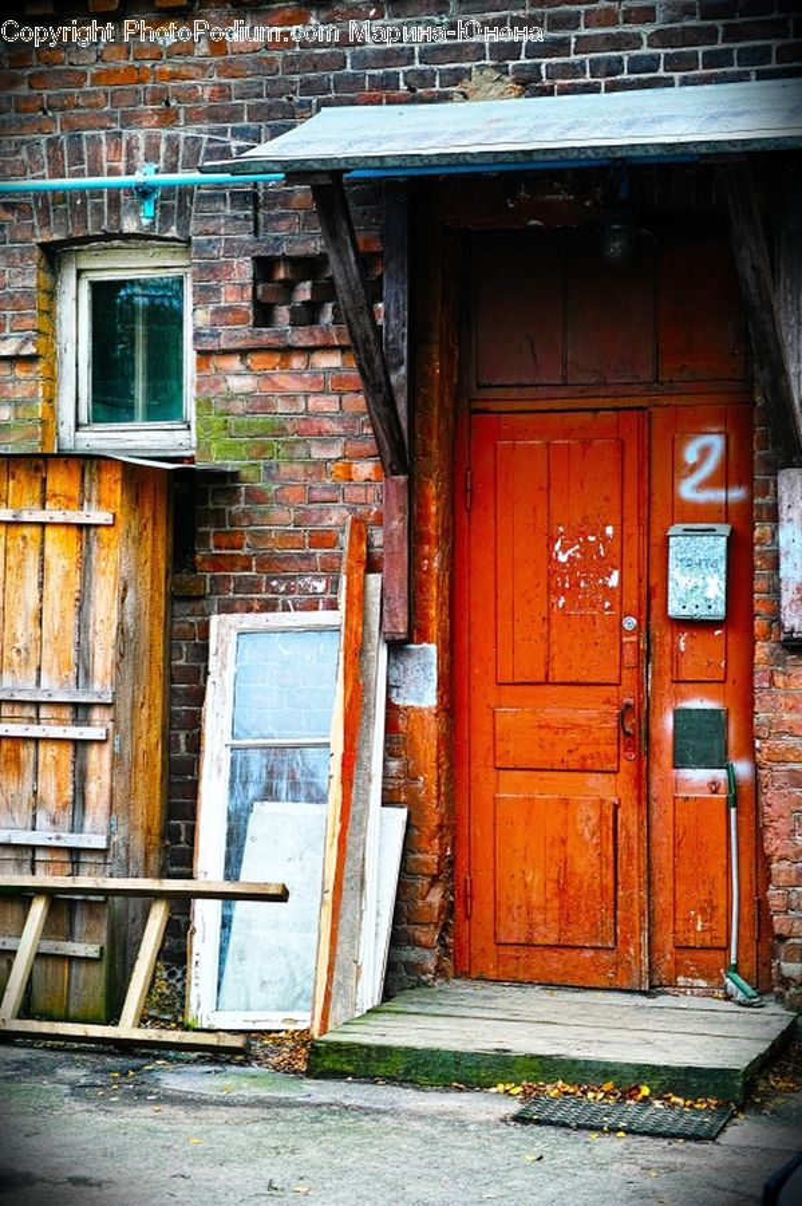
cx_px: 401
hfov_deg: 18.2
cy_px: 603
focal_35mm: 75
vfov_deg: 27.0
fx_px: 2509
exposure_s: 1/100
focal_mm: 50
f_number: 3.2
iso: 320
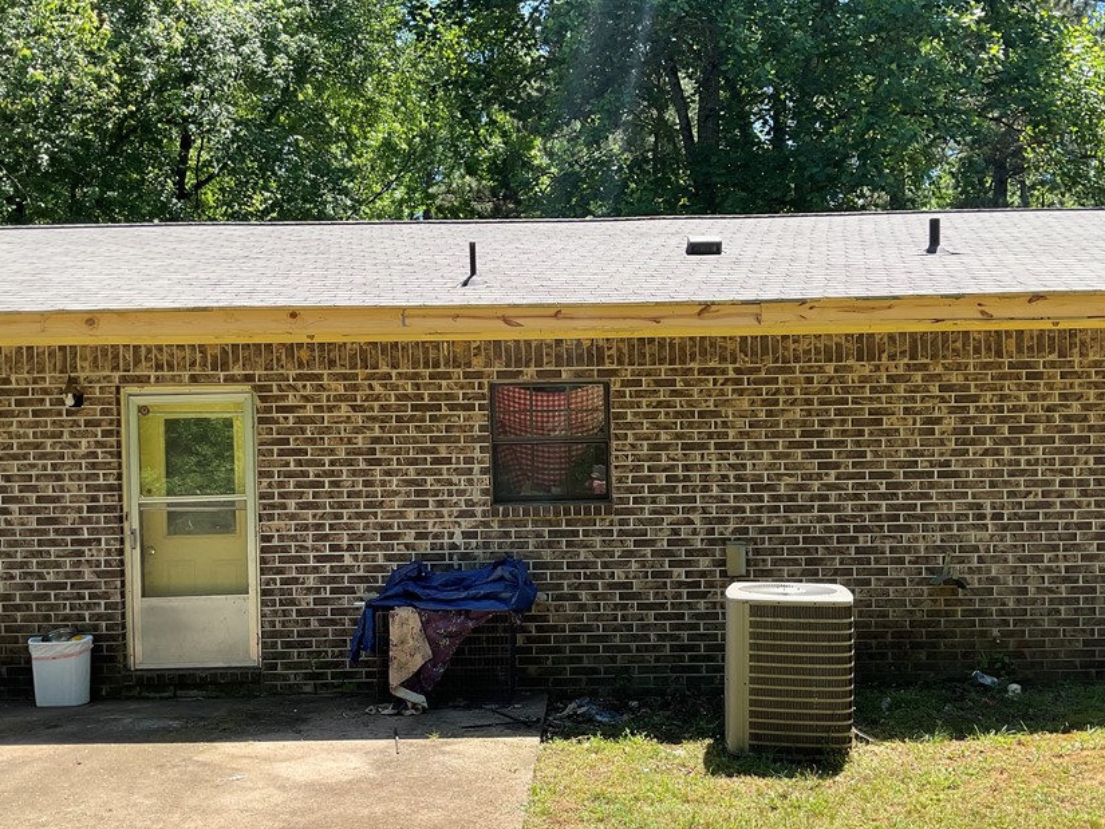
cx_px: 595
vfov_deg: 39.6
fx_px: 1149
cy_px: 479
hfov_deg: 51.3
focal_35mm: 36
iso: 16
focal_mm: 3
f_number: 1.8
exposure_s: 1/635
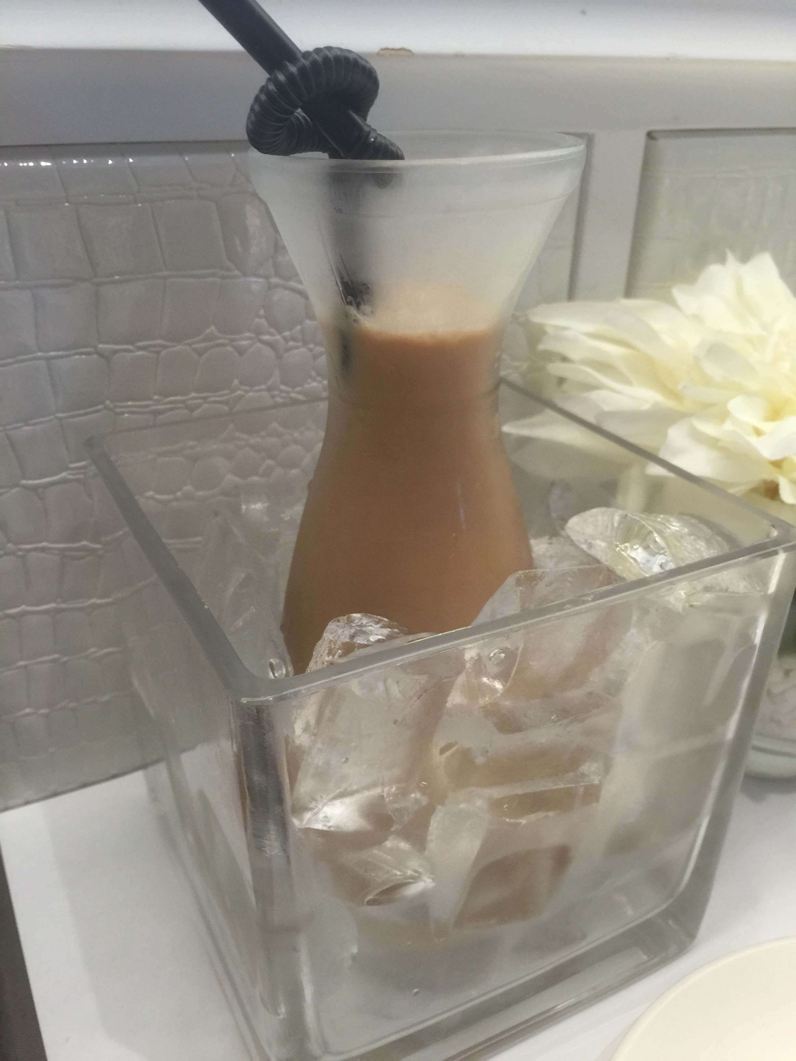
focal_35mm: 29
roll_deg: -0.8
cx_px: 398
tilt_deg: -27.7
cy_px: 530
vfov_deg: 61.7
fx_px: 889
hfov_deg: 48.2
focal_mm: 4.15
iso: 50
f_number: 2.2
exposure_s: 1/15
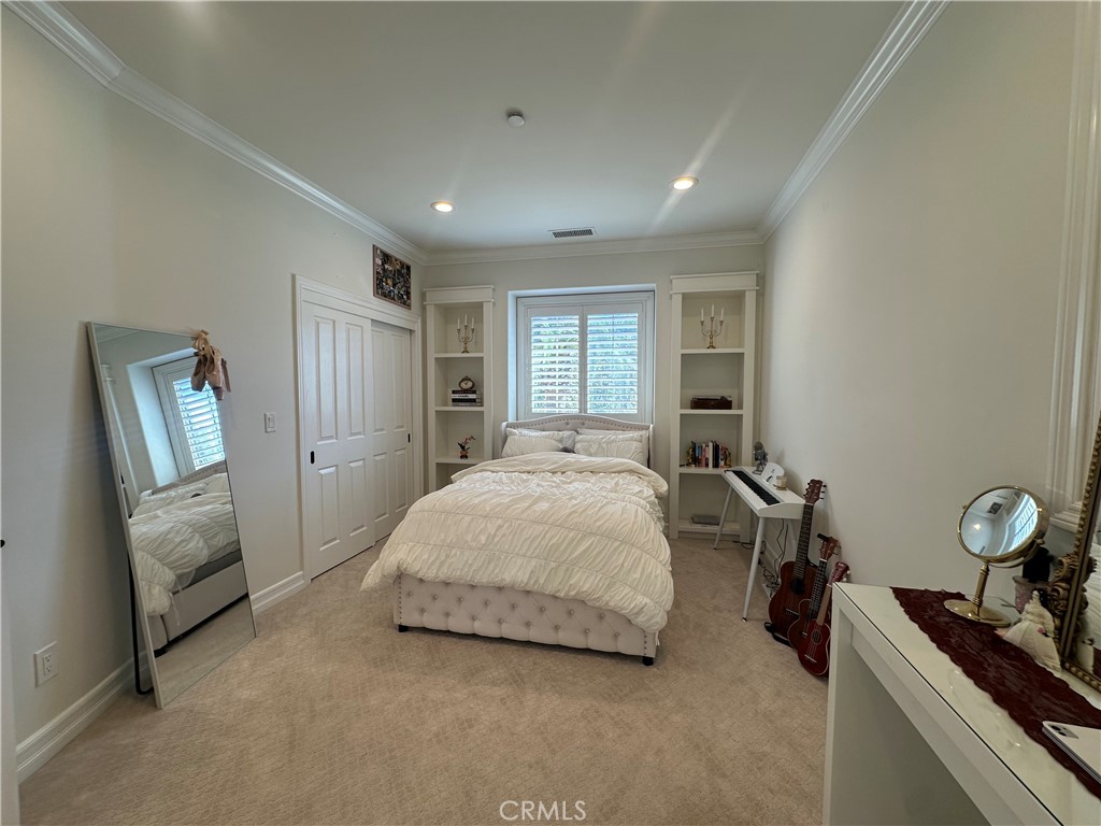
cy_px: 413
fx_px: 445
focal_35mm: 14
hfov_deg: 102.1
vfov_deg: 85.7
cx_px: 550
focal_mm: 2.22
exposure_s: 1/120
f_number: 2.2
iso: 64
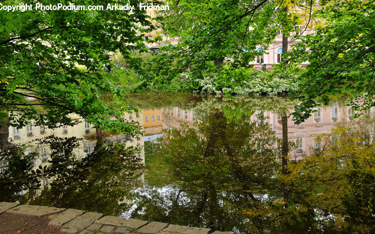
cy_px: 122
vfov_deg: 34.4
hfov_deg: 52.7
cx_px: 186
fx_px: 378
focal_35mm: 37
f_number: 6.3
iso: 200
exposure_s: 1/40
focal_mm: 24
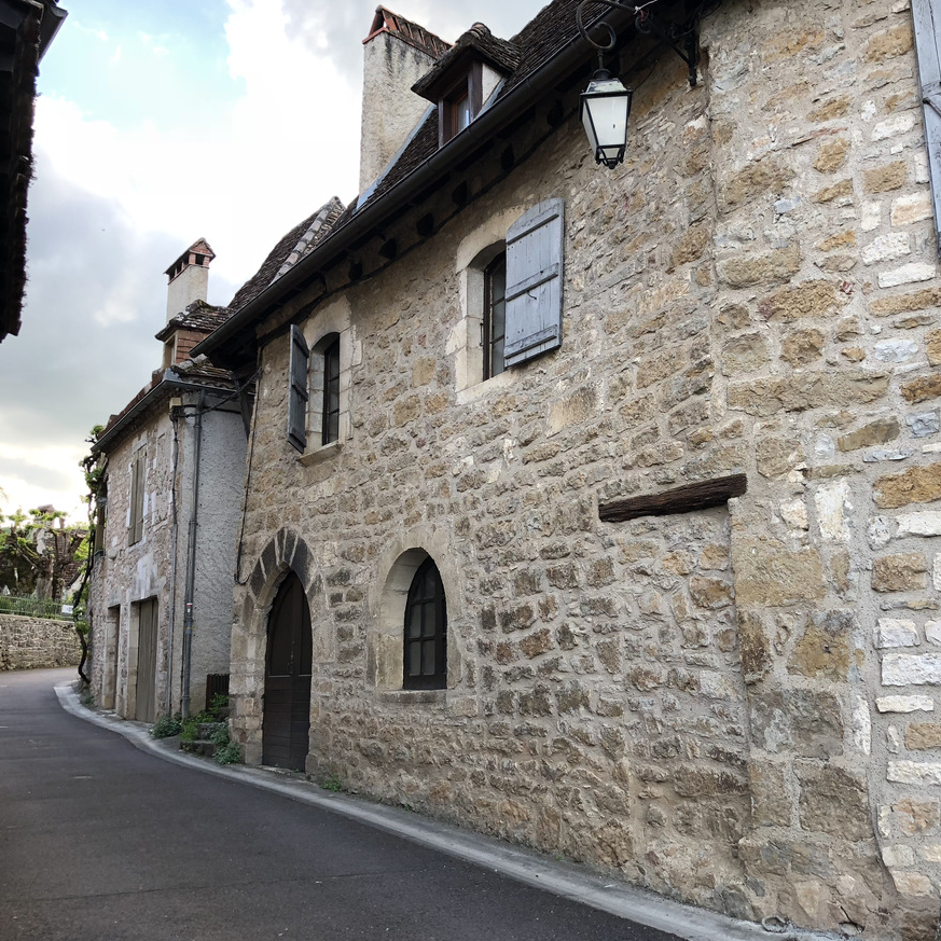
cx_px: 550
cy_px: 463
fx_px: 1046
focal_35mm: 34
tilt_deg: +12.0
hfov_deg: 48.2
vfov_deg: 48.4
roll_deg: +2.3
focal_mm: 4
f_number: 1.8
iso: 25
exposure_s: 1/120
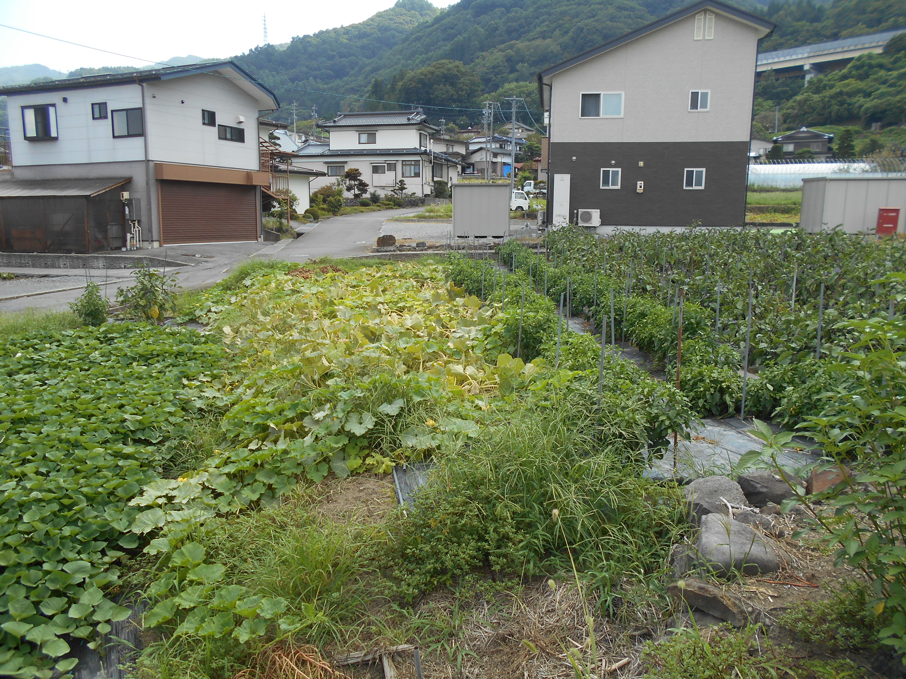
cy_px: 340
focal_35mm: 26
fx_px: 680
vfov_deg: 53.1
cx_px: 453
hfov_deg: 67.3
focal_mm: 4.6
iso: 80
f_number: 3.2
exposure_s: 1/320
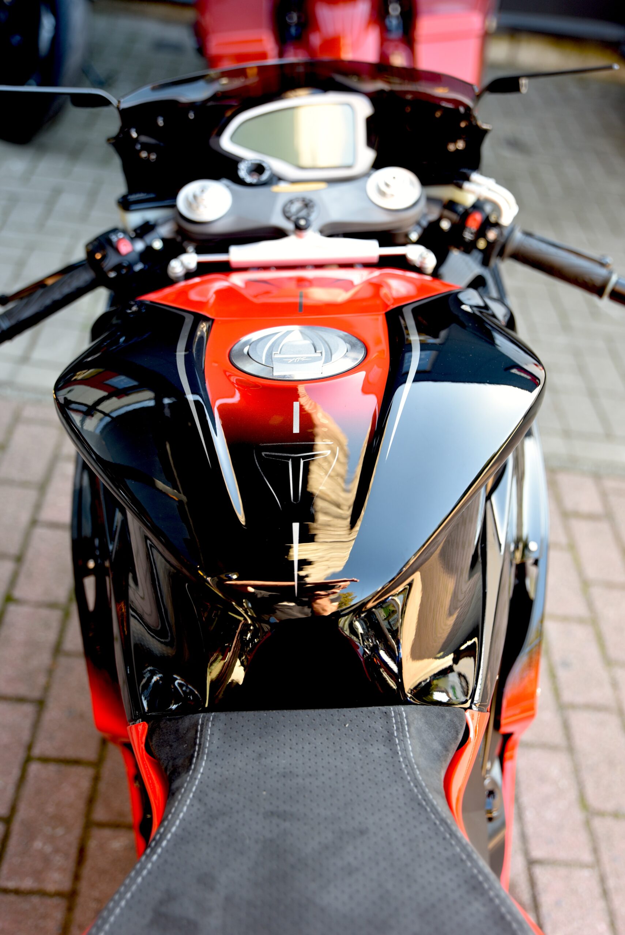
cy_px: 468
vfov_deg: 44.5
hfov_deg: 30.5
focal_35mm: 44
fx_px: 1145
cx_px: 312
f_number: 3.2
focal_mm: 44
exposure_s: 1/60
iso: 200
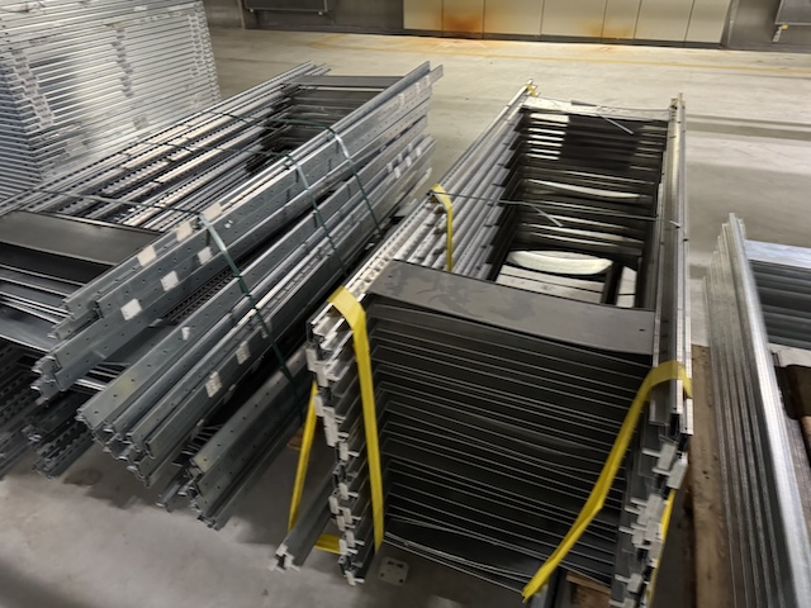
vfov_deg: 56.8
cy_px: 304
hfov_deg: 71.6
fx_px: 562
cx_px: 406
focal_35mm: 24
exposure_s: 1/33
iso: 800
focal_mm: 6.76
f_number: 1.78
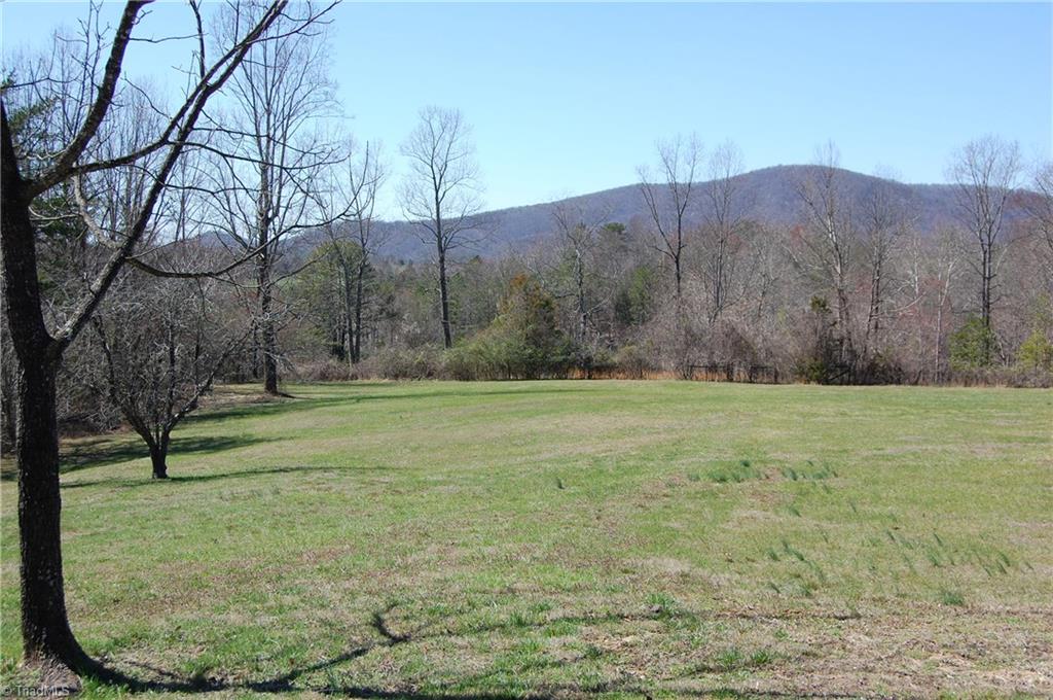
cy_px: 350
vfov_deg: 31.8
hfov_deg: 46.5
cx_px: 526
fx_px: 1227
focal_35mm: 42
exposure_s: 1/250
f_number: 8
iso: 200
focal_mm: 28
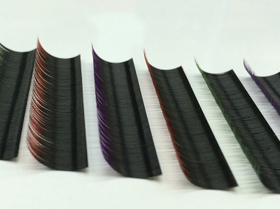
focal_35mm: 47
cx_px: 88
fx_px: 380
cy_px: 111
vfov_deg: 30.9
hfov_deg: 39.8
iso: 64
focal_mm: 4.12
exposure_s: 1/33
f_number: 2.2
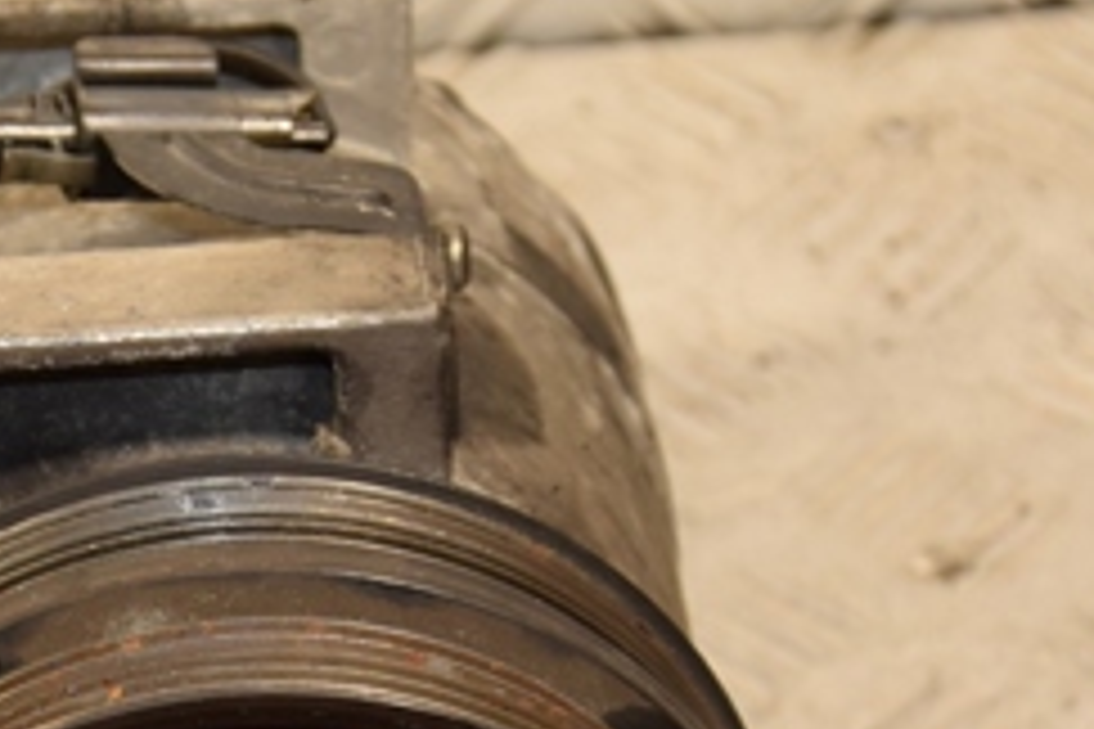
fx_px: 6959
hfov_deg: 8.9
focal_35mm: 229
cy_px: 747
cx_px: 72
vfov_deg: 6.0
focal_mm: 58
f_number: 5
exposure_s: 1/160
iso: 800
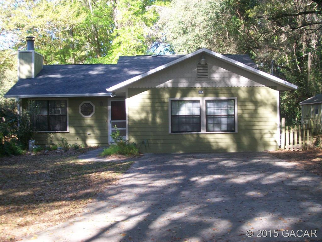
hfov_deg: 42.1
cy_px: 121
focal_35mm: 45
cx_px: 161
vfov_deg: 32.2
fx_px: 419
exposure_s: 1/100
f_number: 3
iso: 64
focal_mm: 7.6
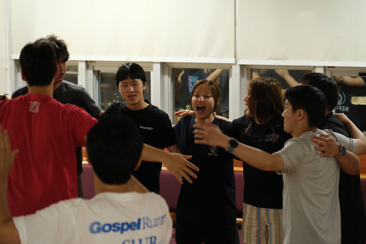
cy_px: 122
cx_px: 183
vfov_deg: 13.0
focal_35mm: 105
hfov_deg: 19.5
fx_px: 1067
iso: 8000
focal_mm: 70
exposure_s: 1/125
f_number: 3.2
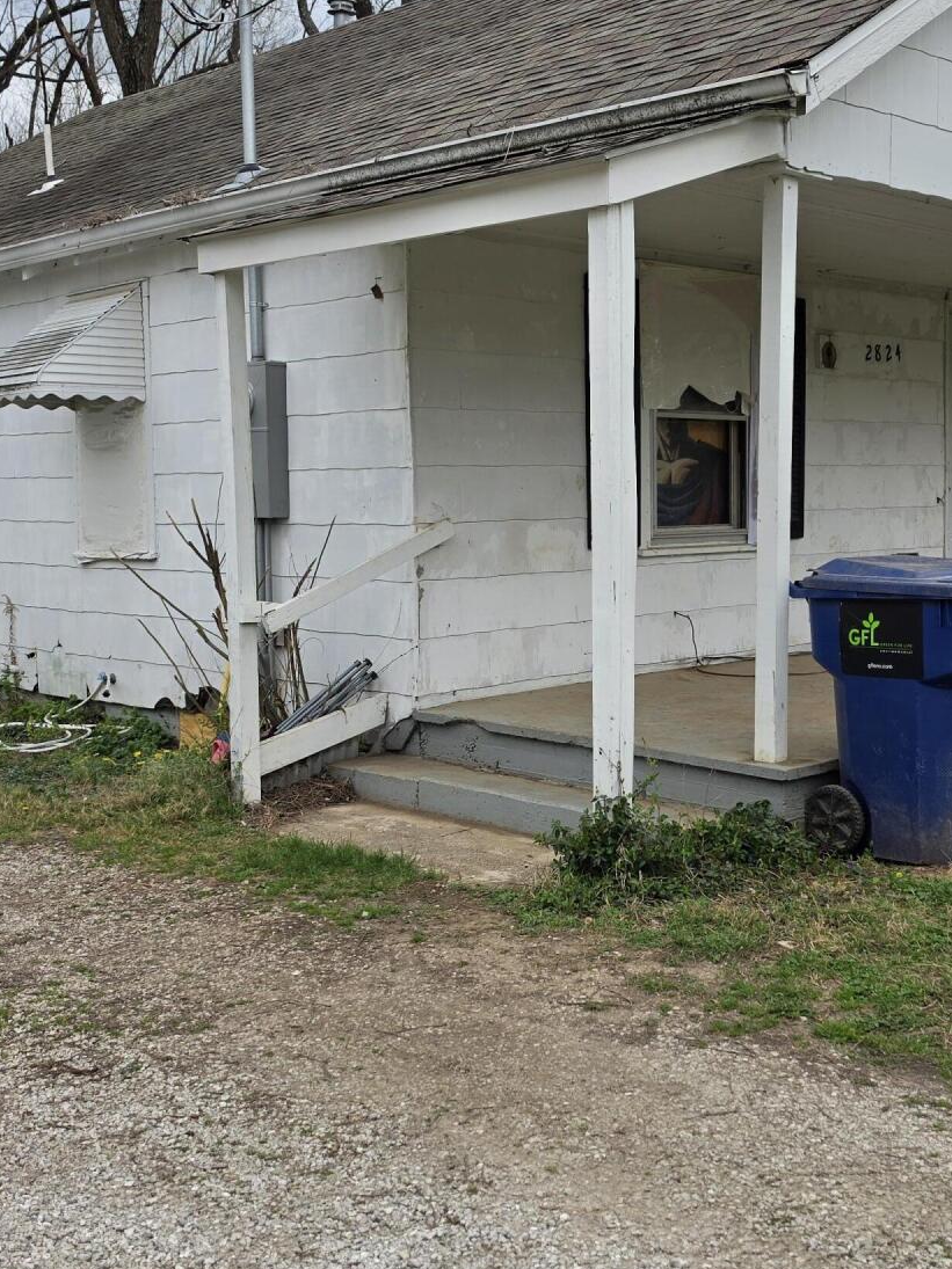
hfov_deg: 34.2
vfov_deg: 44.8
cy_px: 636
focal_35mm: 42
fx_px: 1540
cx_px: 586
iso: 64
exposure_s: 1/2701
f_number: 1.4
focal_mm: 6.5
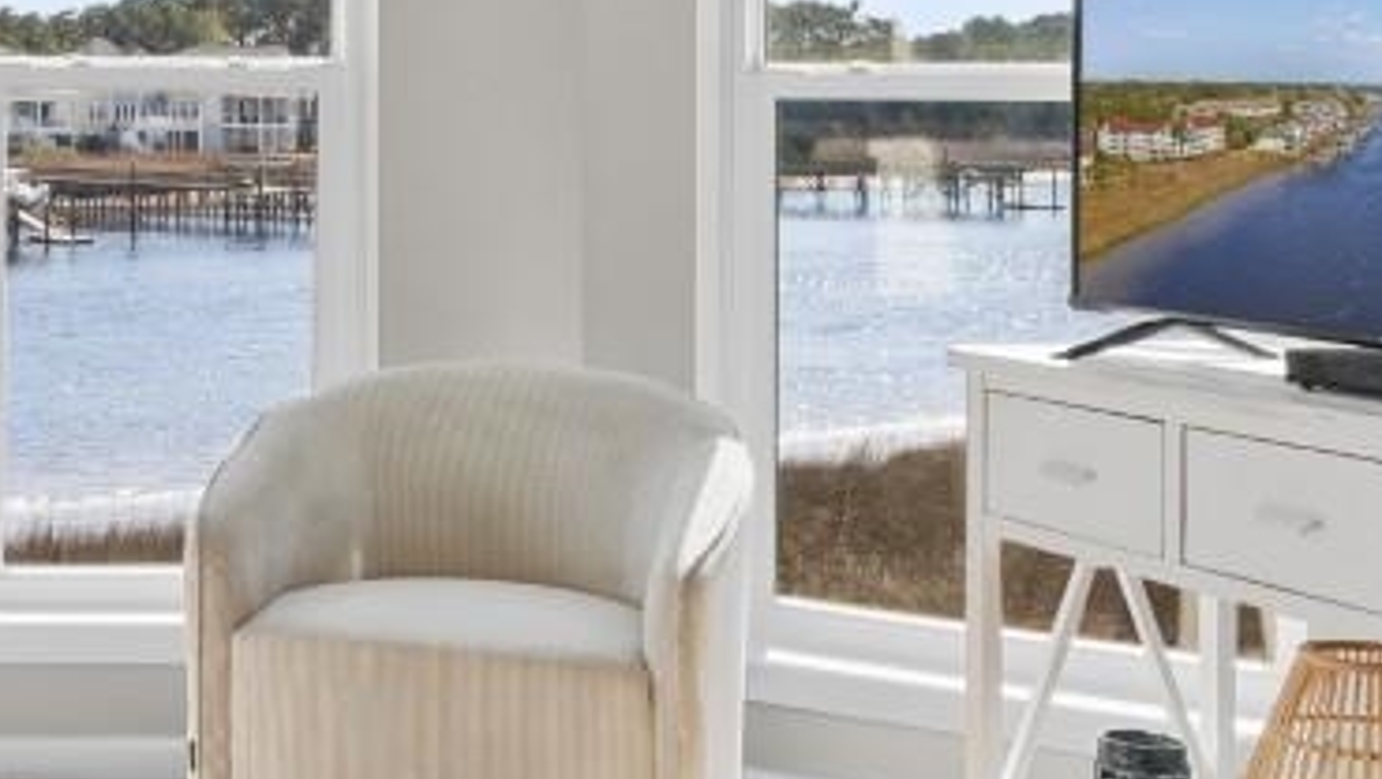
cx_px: -213
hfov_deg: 27.4
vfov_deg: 17.3
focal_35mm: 69
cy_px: 86
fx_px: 2530
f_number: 5
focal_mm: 10
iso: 100
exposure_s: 1/100
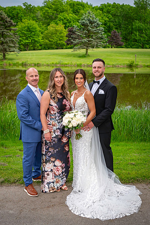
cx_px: 80
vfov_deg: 42.1
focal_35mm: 47
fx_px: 293
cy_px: 113
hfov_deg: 28.7
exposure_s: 1/3200
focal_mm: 31
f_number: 3.2
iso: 400
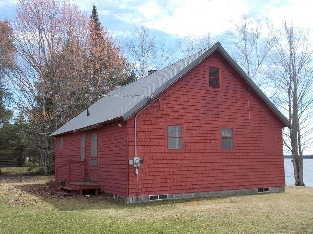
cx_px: 156
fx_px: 353
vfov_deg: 36.8
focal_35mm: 39
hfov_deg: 47.9
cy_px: 117
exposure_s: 1/400
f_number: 3.9
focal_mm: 6.9
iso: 80
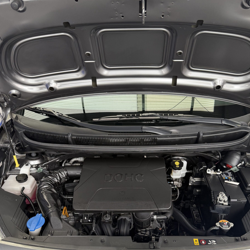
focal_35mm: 30
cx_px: 131
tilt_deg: -33.4
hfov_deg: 54.0
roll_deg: +2.3
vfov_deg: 53.3
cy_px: 160
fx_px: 245
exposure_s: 1/200
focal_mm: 6.76
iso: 125
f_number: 1.78
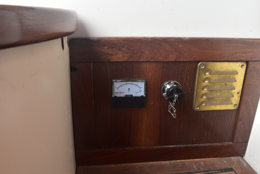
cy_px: 87
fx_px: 217
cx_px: 130
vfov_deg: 43.7
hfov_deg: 61.9
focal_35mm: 30
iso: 400
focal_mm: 20
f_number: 8
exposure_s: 1/60
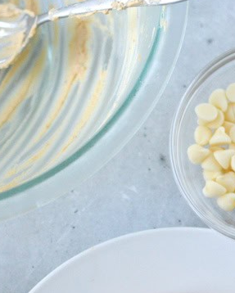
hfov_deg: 8.7
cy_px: 292
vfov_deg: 10.8
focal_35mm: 177
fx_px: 1537
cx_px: 104
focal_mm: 50
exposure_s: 1/500
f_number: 2.8
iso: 1600
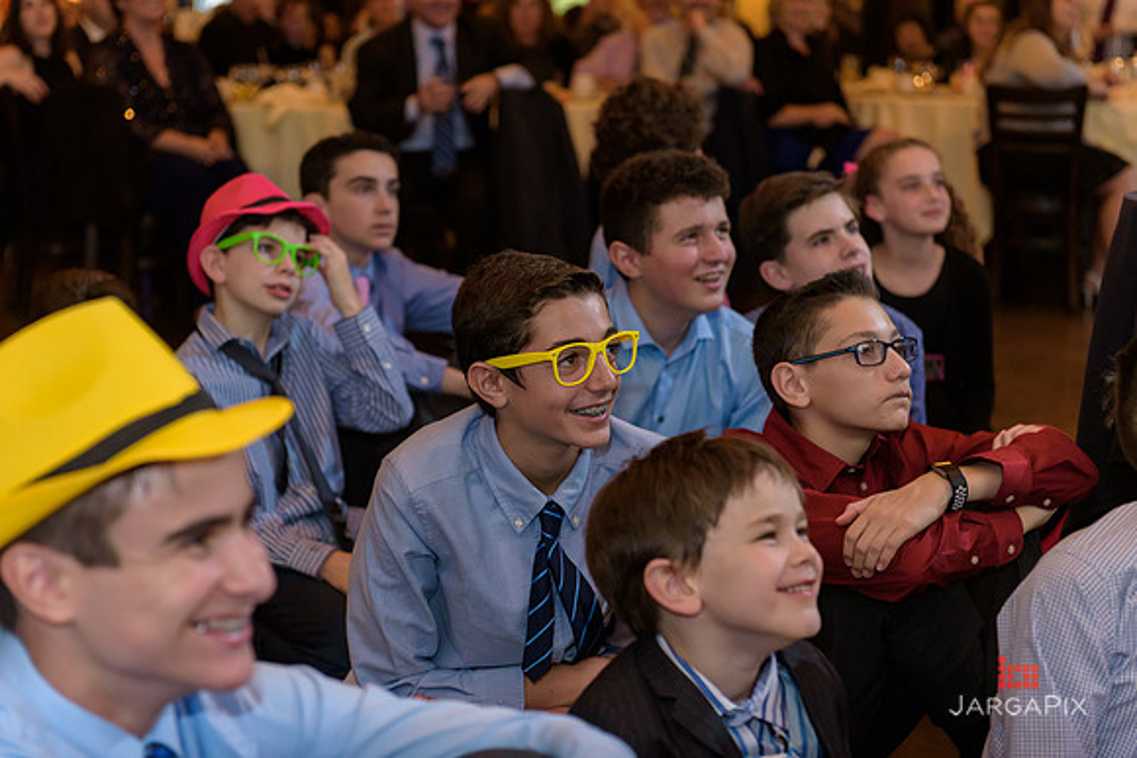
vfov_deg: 19.5
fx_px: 2211
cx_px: 568
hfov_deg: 28.8
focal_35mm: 70
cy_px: 379
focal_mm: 70
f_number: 3.2
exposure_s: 1/125
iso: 1600
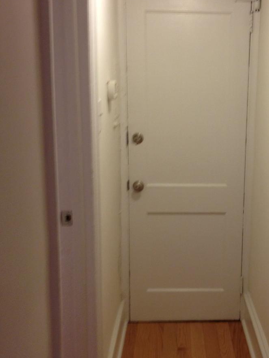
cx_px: 208
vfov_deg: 31.6
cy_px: 215
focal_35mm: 61
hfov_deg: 23.7
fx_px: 632
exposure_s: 1/20
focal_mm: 4.28
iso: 64
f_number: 2.4
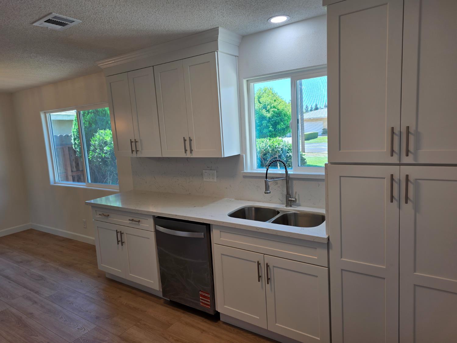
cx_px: 228
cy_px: 172
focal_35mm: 23
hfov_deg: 73.9
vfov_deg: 58.9
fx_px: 304
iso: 32
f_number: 1.7
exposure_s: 1/120
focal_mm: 6.25
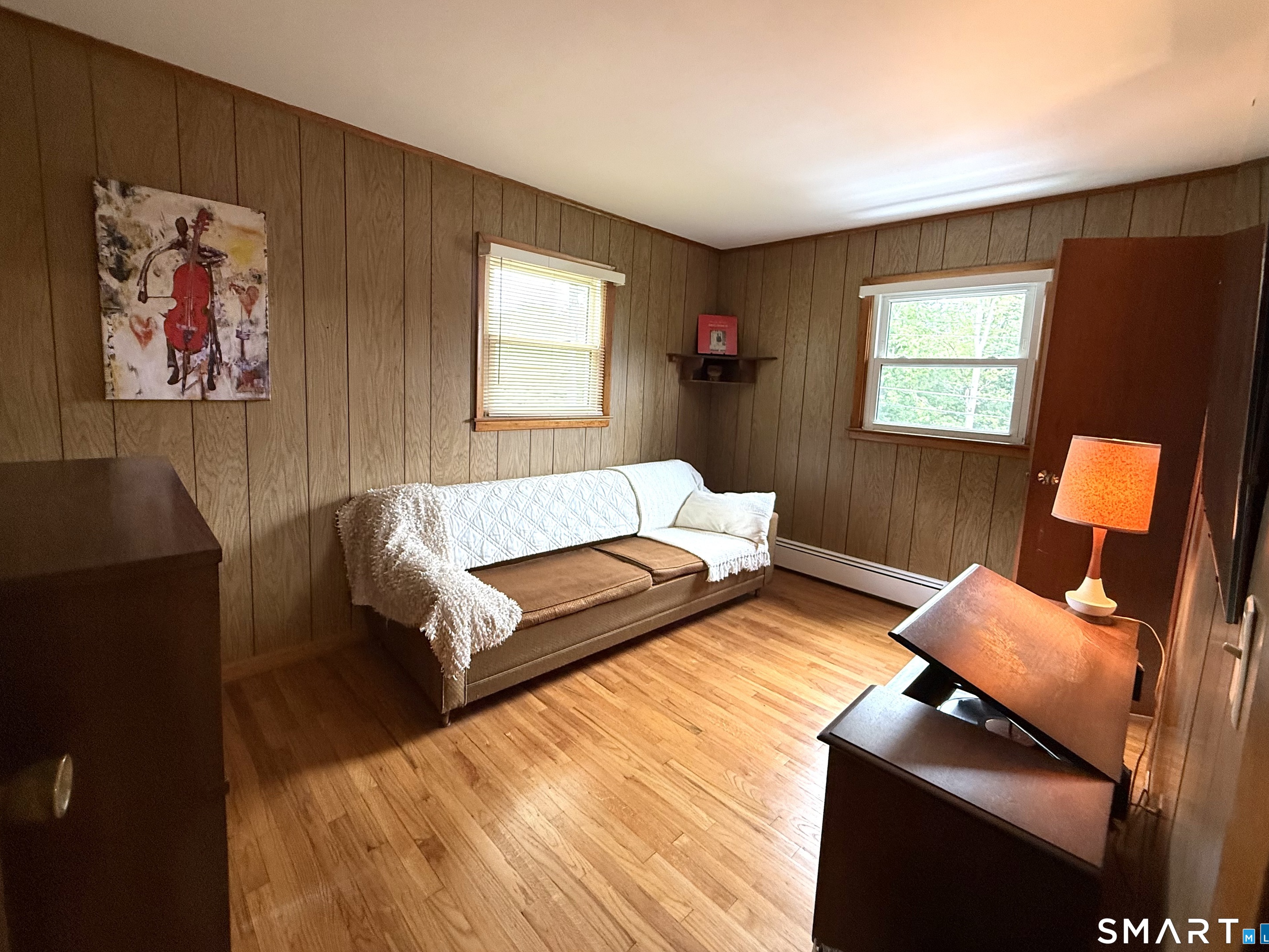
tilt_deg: -6.2
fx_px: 550
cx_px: 620
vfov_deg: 81.6
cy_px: 444
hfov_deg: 98.2
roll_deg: -2.5
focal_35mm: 15
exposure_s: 1/60
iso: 250
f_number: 2.2
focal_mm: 2.22
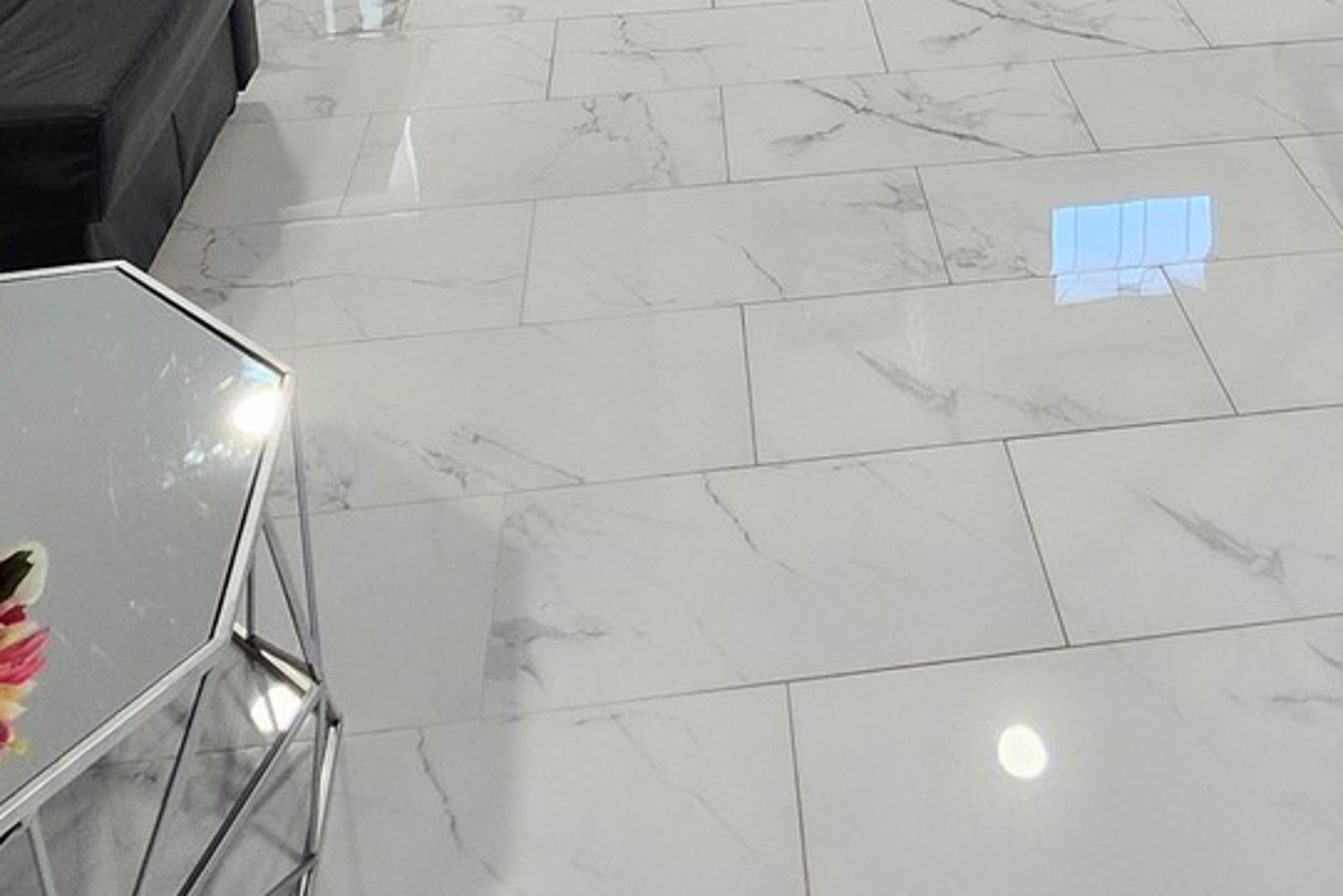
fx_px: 1493
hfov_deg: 47.9
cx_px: 849
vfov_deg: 26.1
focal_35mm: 40
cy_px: -390
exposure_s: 1/60
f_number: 2.2
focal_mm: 1.74
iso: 250
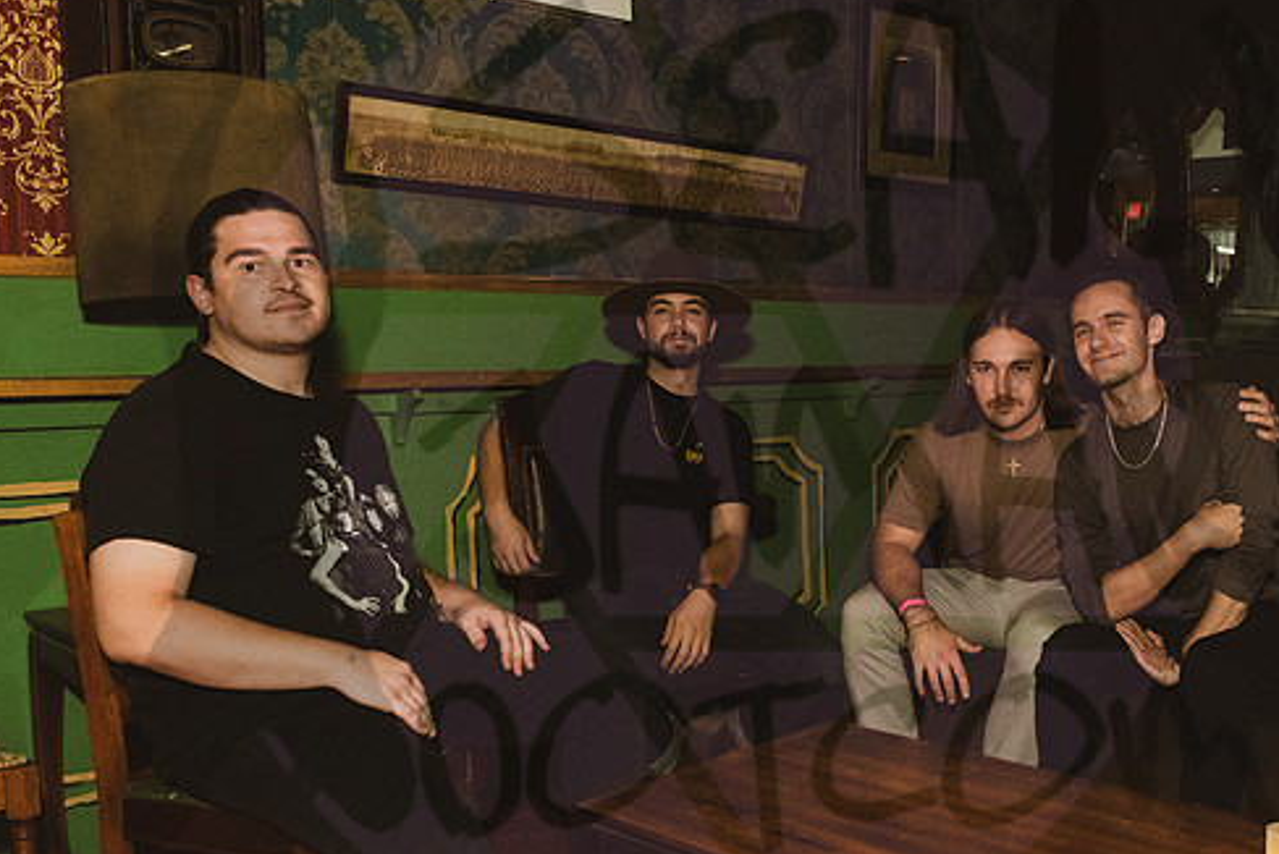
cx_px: 859
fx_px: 1280
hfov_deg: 52.0
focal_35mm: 36
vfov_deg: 36.8
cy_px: 498
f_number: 4.5
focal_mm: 24
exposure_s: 1/200
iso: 10000
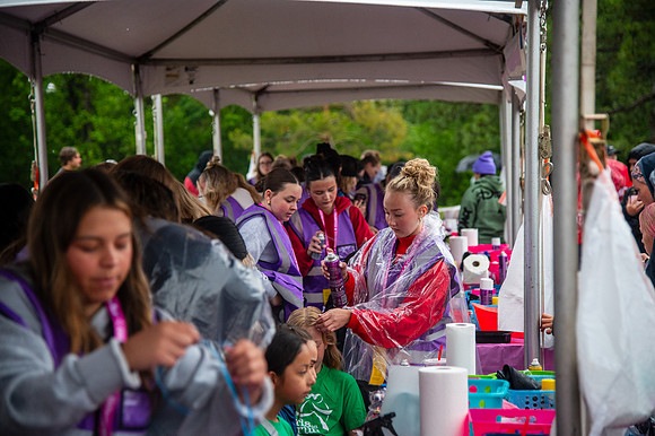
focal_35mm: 87
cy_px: 218
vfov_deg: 15.6
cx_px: 328
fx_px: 1588
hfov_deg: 23.3
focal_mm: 85
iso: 2000
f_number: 4
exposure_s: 1/400
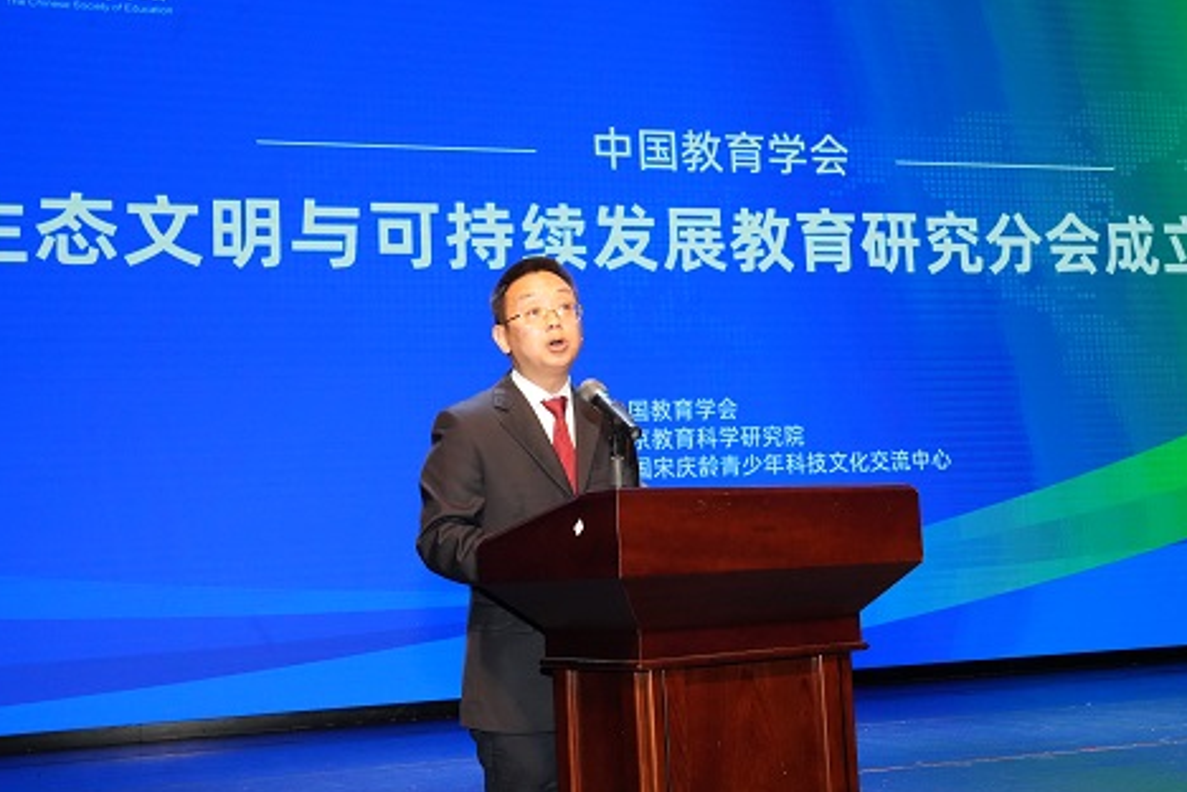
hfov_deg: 43.6
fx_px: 1484
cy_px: 366
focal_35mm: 45
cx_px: 644
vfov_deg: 29.9
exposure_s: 1/250
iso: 6400
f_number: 11
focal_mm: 39
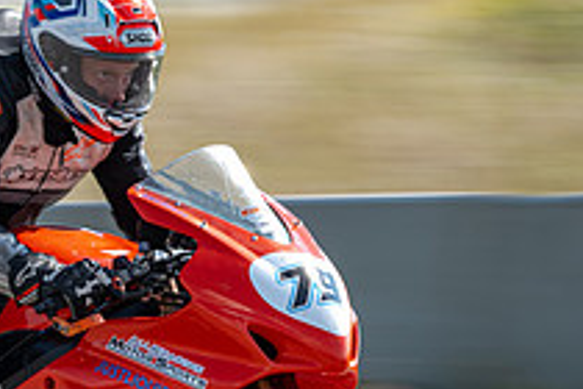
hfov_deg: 2.5
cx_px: 130
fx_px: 13440
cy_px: 326
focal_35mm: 830
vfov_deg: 1.7
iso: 200
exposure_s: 1/160
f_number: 16
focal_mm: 300
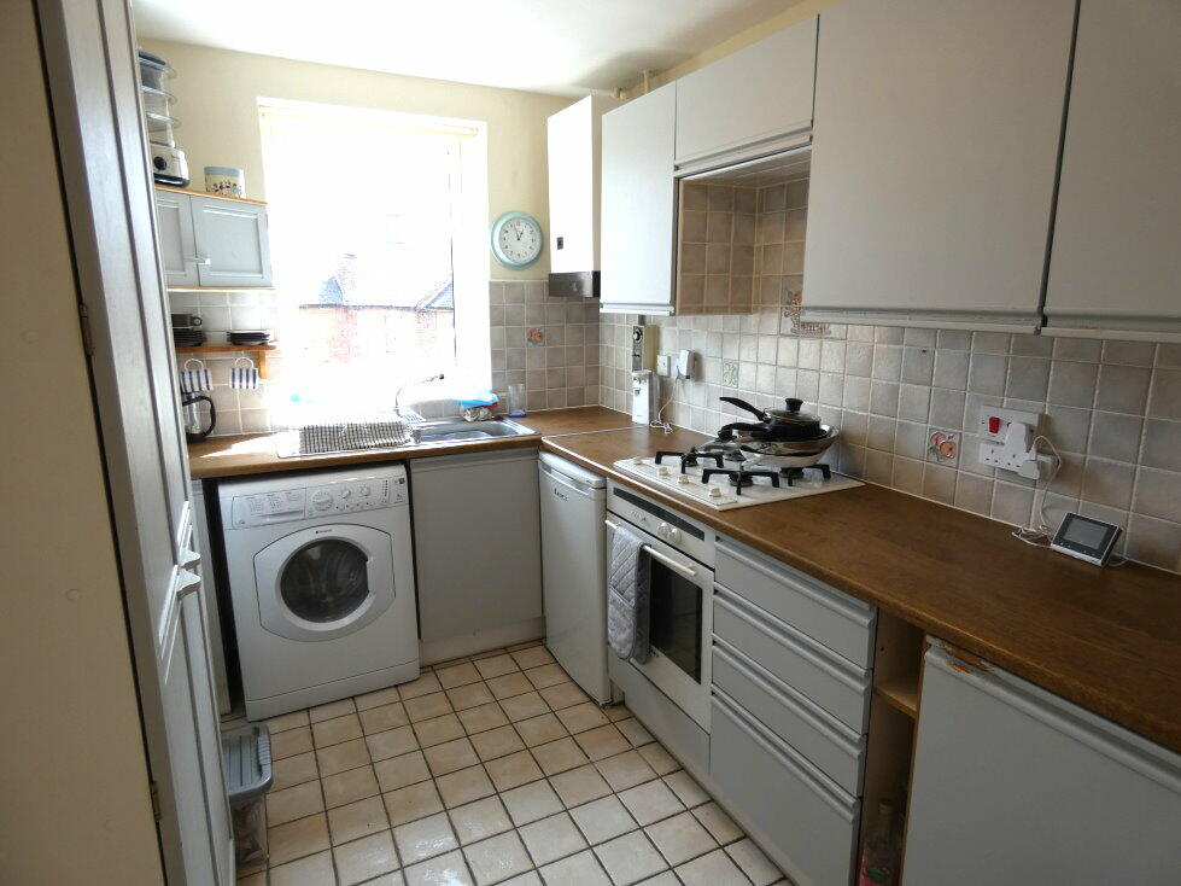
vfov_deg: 66.0
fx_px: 682
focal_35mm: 20
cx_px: 590
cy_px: 443
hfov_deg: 81.8
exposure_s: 1/100
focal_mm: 3.6
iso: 80
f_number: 2.8
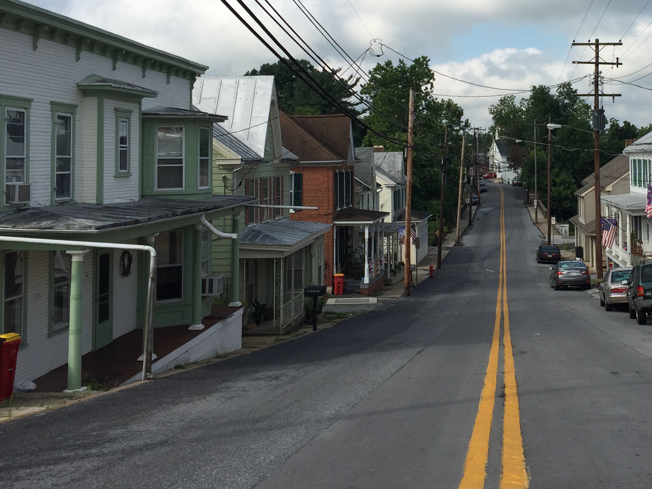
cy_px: 114
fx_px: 923
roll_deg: -1.0
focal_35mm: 49
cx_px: 516
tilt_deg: +1.0
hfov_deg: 37.6
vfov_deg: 29.2
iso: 32
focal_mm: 4.15
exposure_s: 1/1980
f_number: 2.2
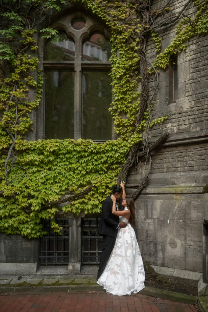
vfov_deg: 54.4
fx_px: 303
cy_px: 156
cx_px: 104
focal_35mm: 35
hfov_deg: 37.9
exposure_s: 1/160
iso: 200
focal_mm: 35
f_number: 2.2
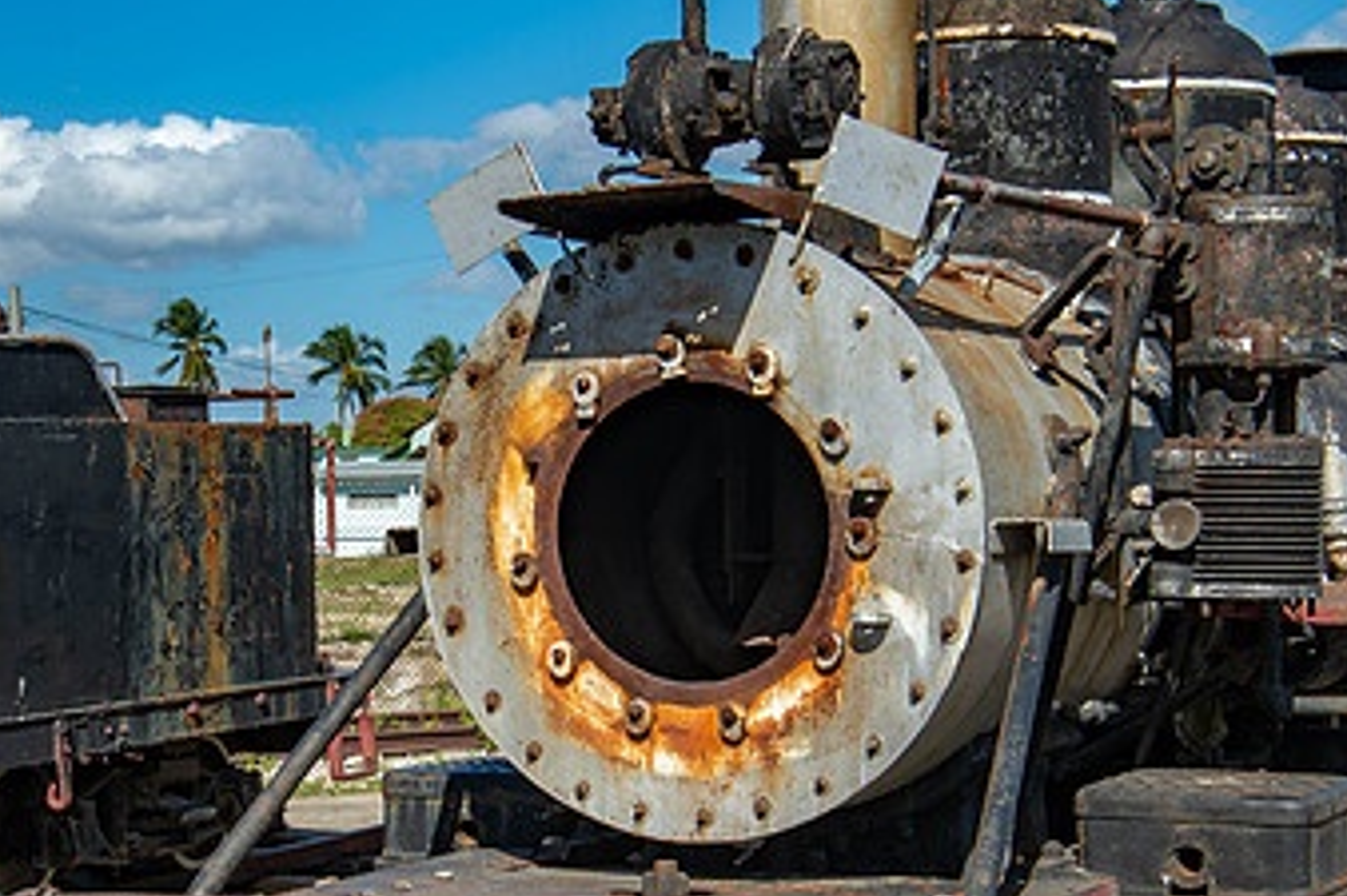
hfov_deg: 25.4
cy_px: 609
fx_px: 2992
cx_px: 621
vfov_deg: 17.0
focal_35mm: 80
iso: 100
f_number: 8
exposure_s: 1/250
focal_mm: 40
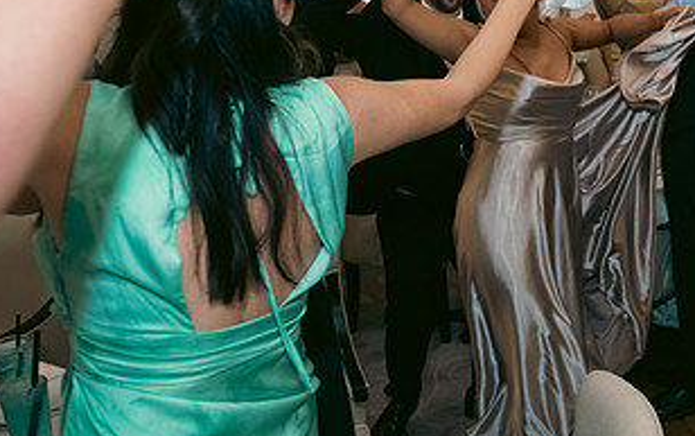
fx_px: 872
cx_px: 602
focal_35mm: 46
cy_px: 150
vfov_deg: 27.9
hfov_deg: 40.7
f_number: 3.5
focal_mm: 24
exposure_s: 1/160
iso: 800
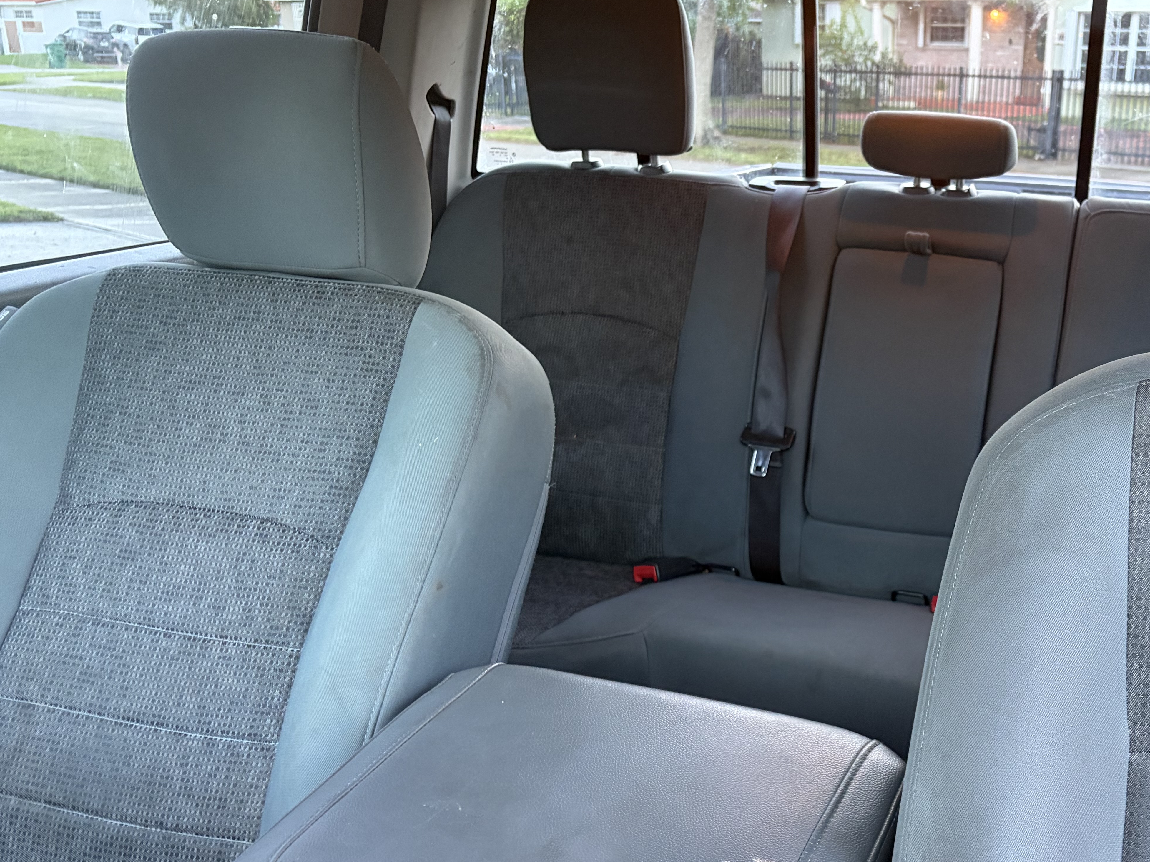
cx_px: 820
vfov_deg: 37.5
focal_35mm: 38
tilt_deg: -17.6
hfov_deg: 47.7
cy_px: 528
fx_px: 1262
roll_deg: -0.2
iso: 400
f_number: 1.6
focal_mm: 5.96
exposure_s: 1/60
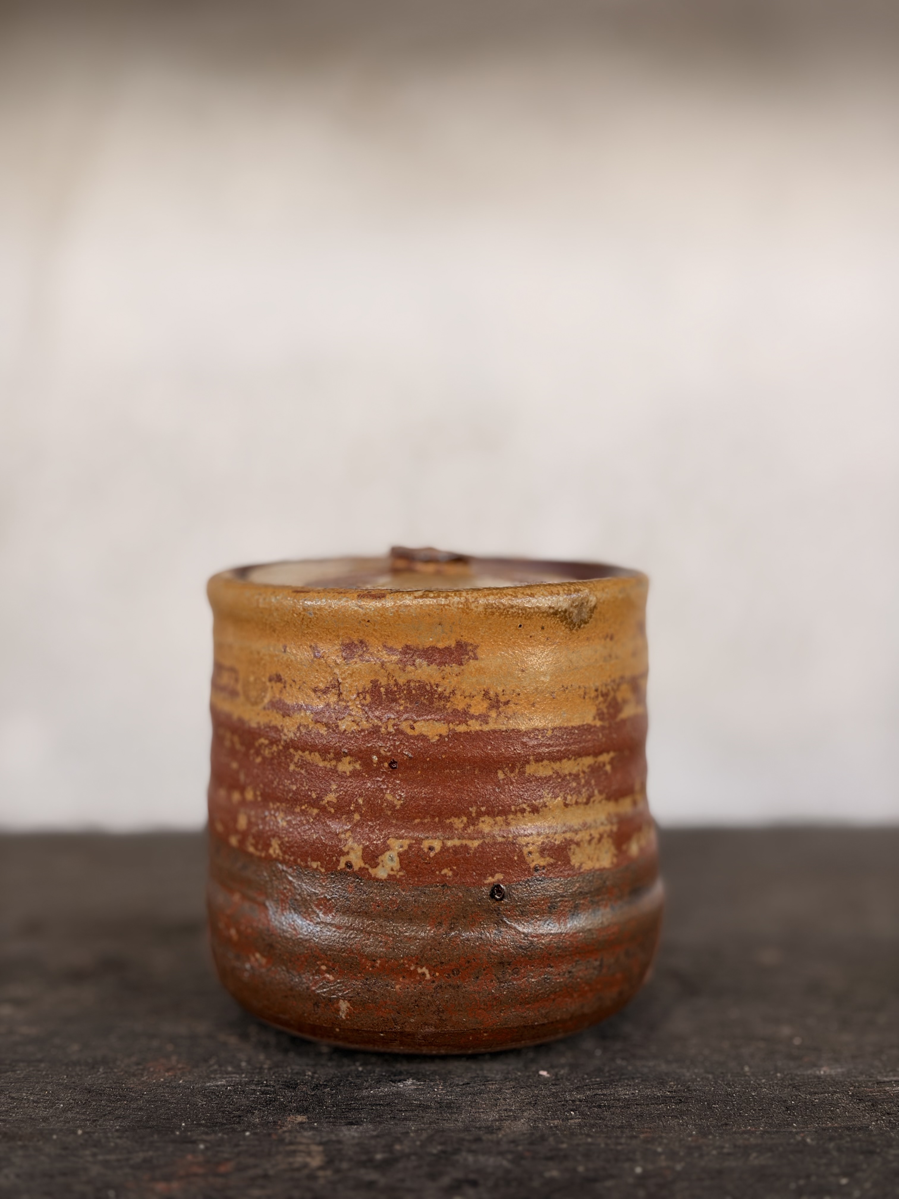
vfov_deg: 36.8
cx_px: 450
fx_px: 1801
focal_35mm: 52
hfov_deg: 28.0
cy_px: 600
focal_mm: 5.96
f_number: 1.6
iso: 32
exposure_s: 1/242
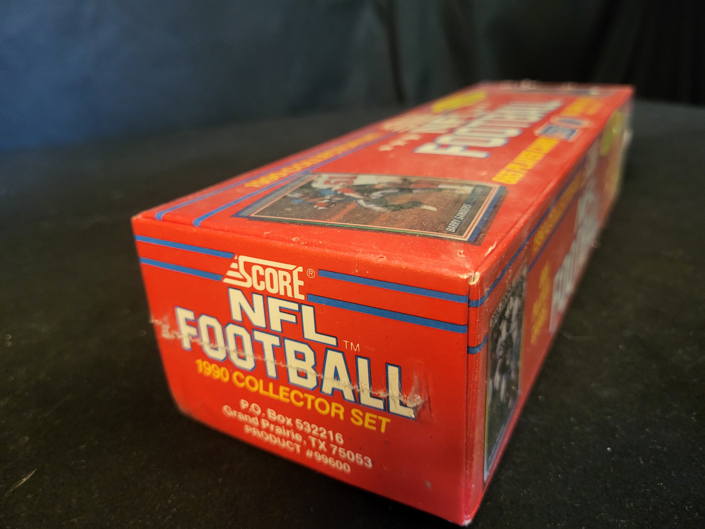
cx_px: 352
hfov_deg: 67.3
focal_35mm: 26
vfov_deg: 53.1
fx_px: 530
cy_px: 264
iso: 640
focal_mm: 5.4
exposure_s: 1/24
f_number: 1.8
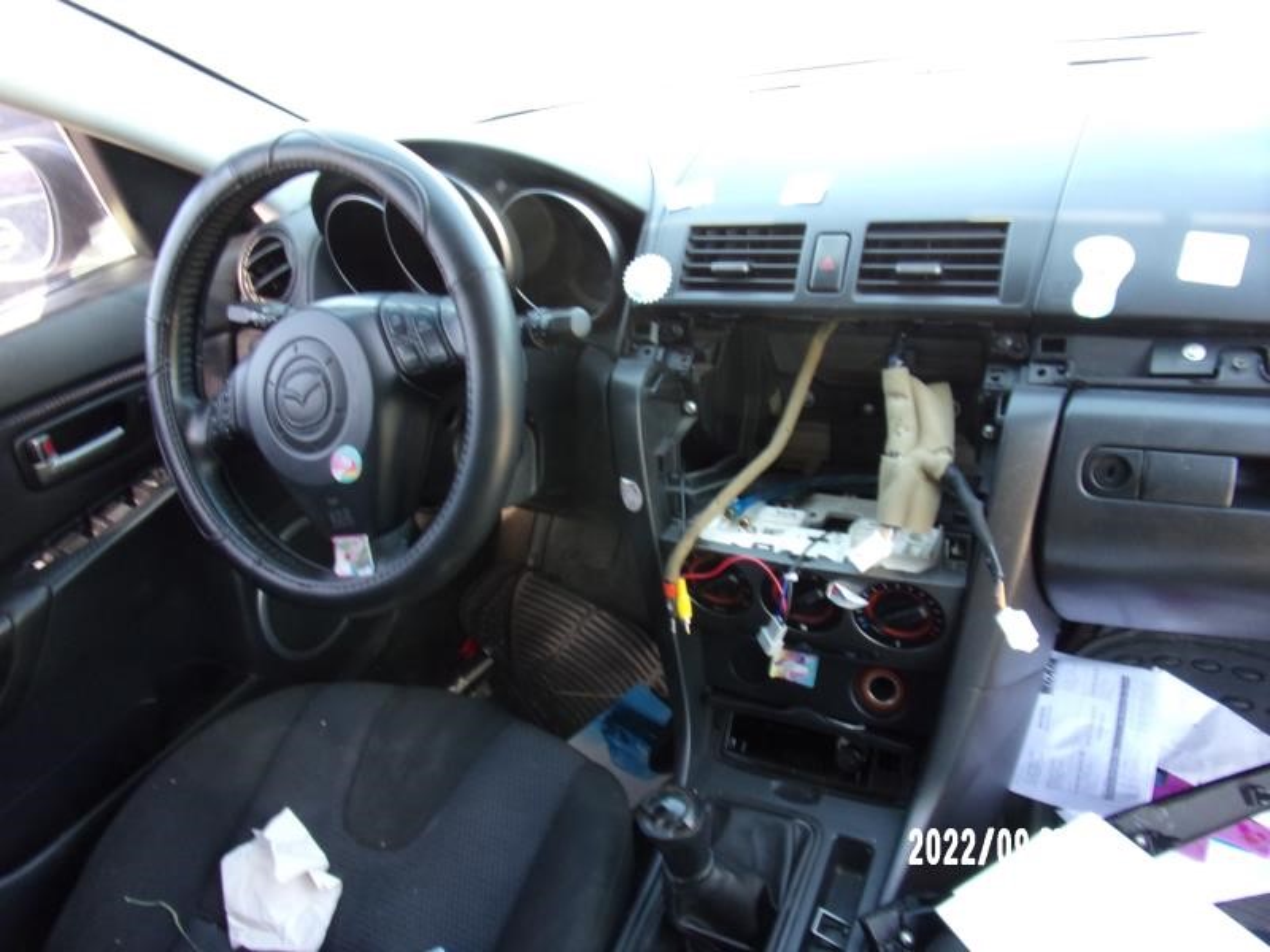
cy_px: 476
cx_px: 635
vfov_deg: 56.8
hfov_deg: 71.6
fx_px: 881
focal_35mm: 24
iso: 126
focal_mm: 4.3
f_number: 3.3
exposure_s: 1/34
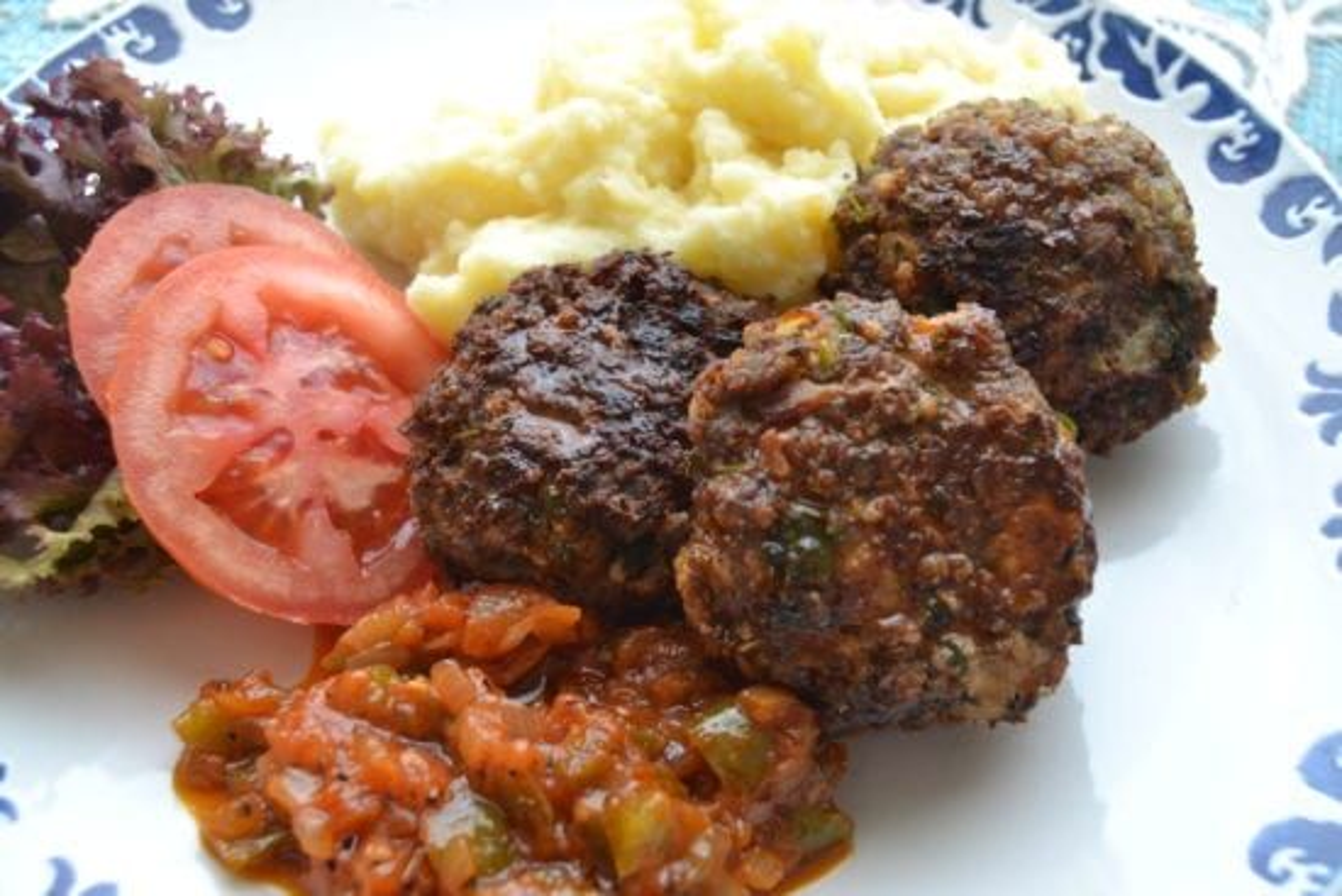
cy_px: 448
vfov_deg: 34.2
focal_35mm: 39
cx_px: 671
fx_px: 1454
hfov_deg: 49.5
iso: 800
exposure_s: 1/60
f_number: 5.6
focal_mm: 26
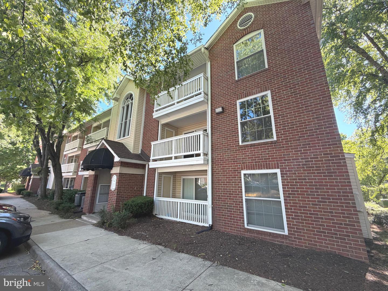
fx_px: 157
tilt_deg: +14.6
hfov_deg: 102.1
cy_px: 146
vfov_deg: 85.7
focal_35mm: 14
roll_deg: -1.0
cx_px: 194
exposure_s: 1/121
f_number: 2.2
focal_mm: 2.22
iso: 64
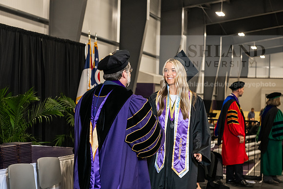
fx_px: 550
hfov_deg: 28.8
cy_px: 94
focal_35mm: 70
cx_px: 142
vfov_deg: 19.5
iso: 2500
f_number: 5
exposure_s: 1/200
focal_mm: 70
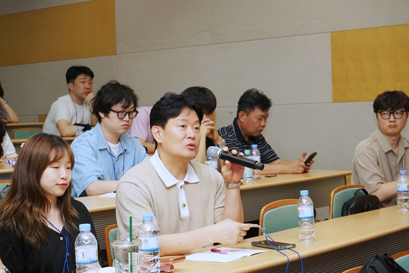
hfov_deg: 28.8
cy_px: 136
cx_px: 204
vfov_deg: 19.5
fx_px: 795
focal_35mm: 70
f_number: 9
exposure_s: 1/100
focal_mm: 70
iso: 1000
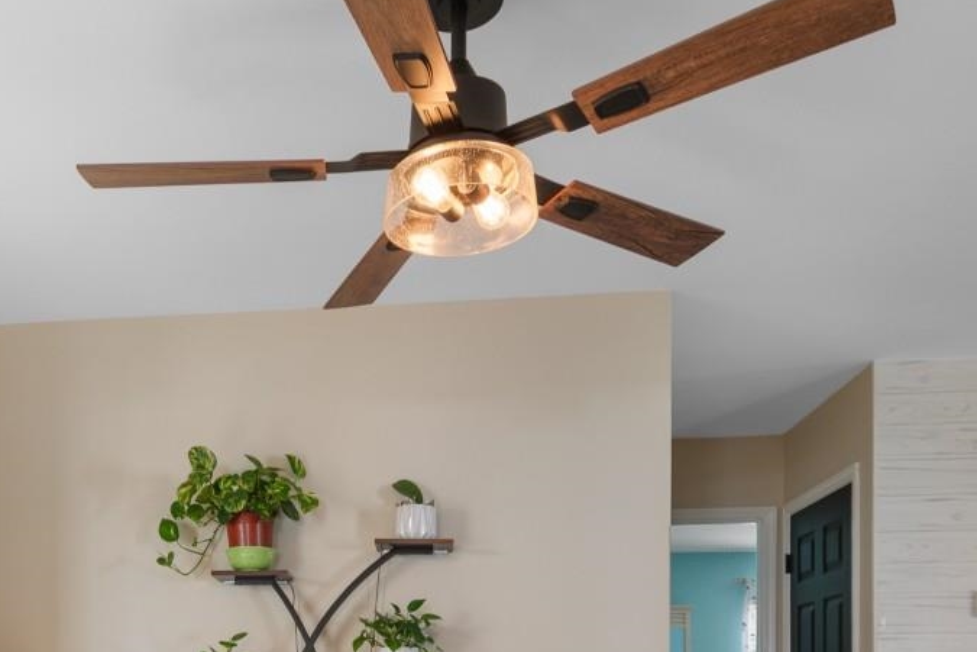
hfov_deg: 51.8
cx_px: 298
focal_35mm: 36
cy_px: 677
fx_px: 977
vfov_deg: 33.2
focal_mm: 10
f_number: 4.5
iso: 100
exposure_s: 1/30
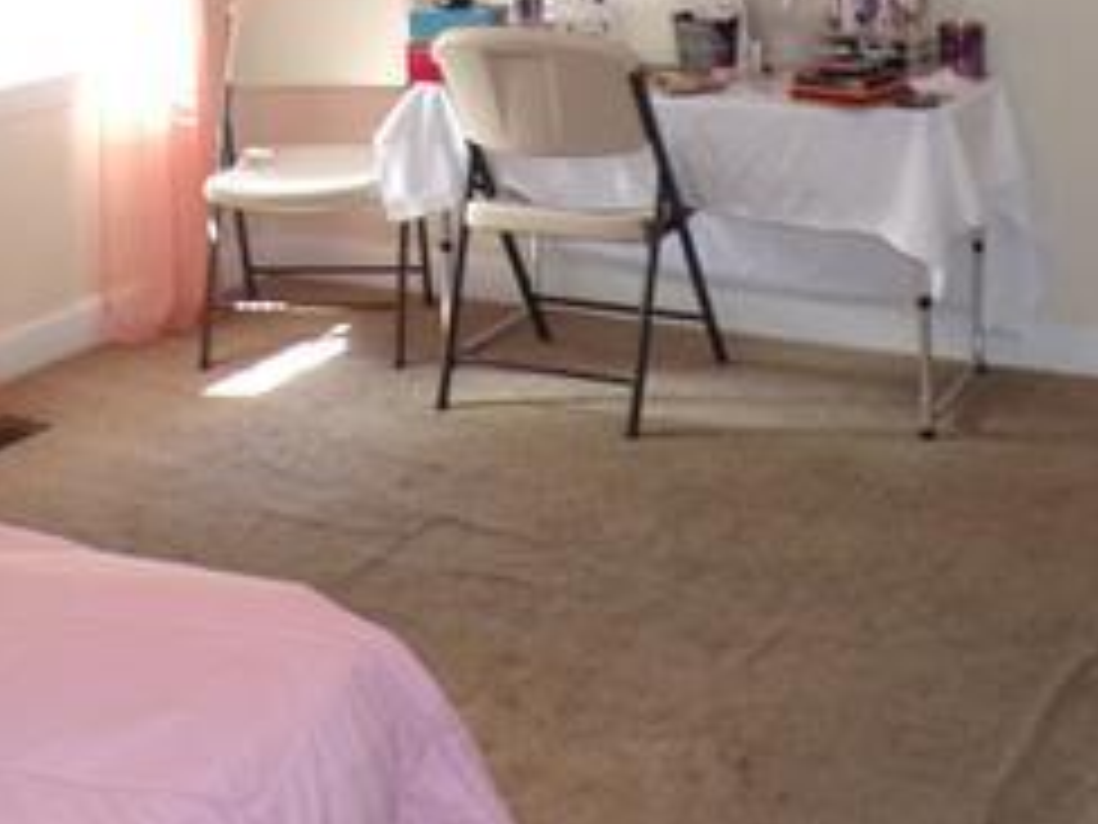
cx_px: 639
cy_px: 36
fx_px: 1998
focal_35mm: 63
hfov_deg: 30.7
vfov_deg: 22.5
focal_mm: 4.3
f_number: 3
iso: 200
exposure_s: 1/25
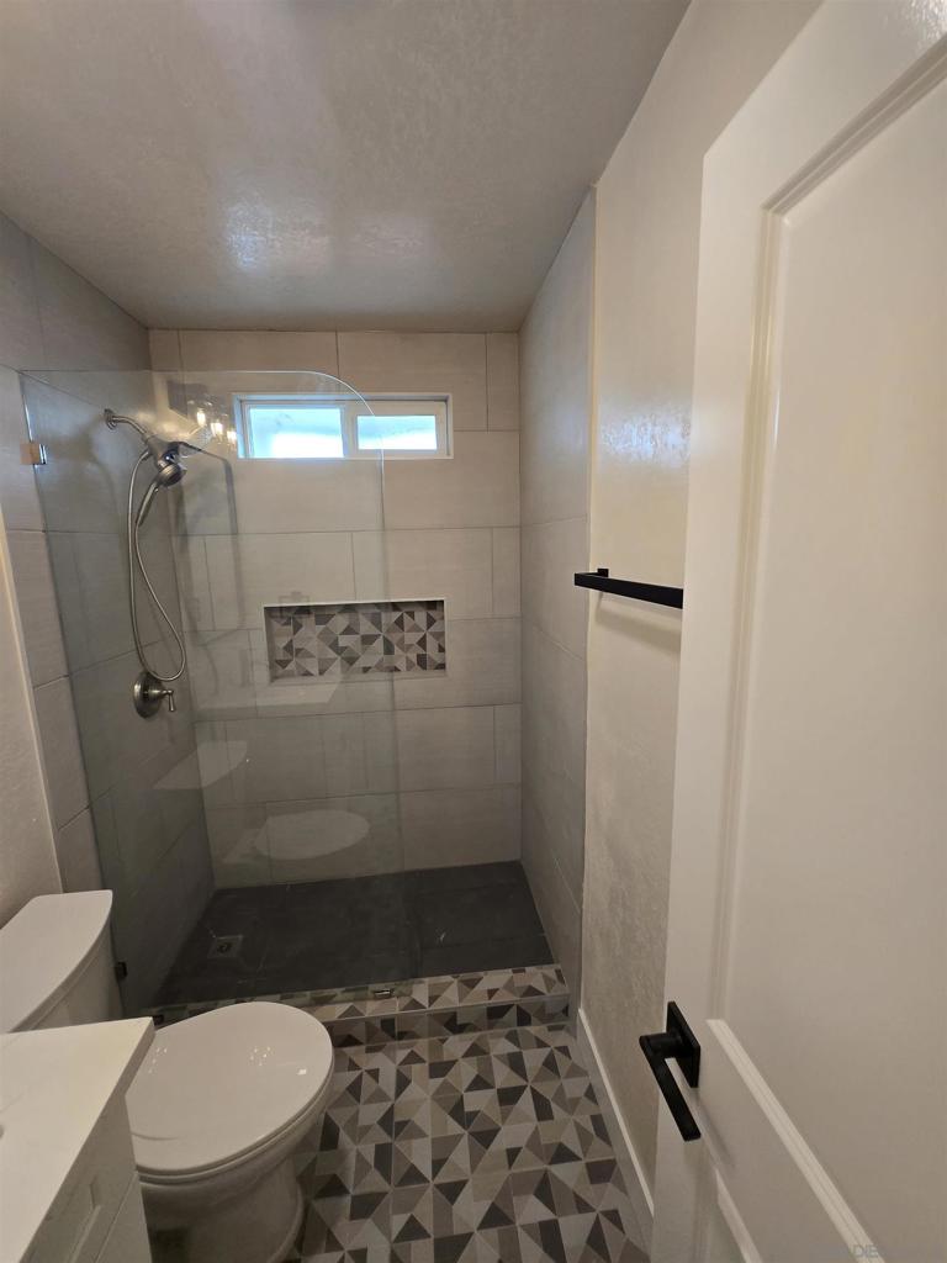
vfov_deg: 106.2
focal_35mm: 13
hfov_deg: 89.9
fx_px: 474
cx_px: 474
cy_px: 632
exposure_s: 1/60
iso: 80
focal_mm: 1.7
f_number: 2.2
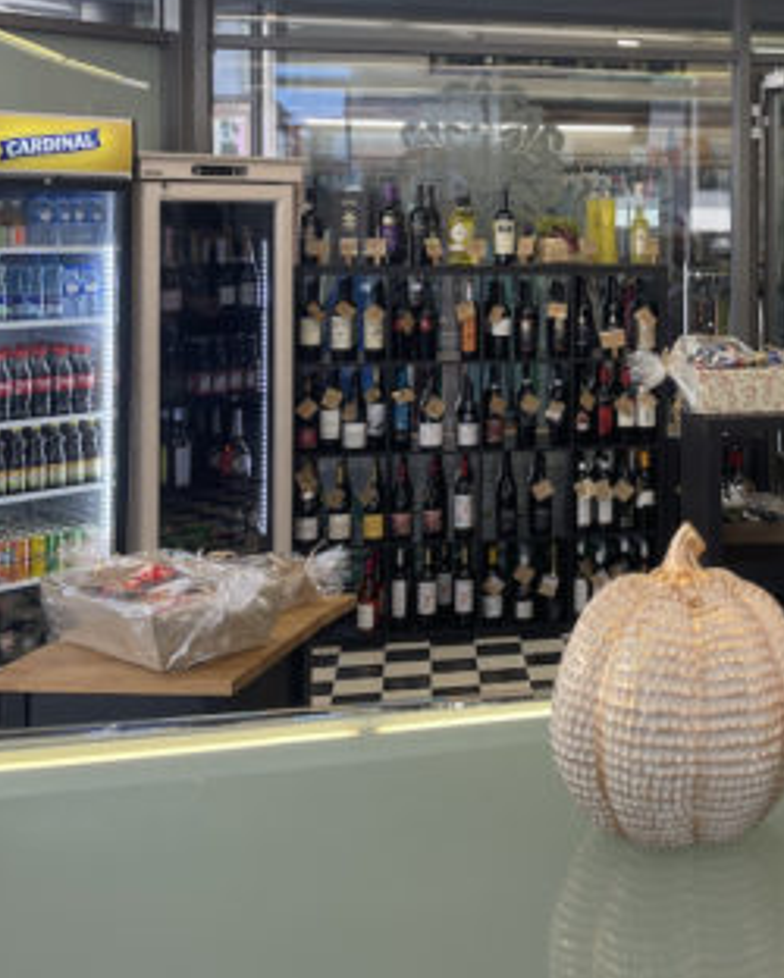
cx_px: 793
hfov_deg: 27.4
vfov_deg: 35.2
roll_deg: -0.2
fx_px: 1507
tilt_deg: -0.8
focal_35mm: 52
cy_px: 251
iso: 32
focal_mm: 4.2
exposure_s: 1/103
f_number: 1.6
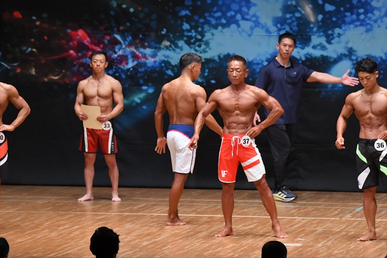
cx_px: 194
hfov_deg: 8.6
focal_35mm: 240
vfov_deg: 5.7
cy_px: 129
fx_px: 2579
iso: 6400
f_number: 5.6
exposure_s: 1/400
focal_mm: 160
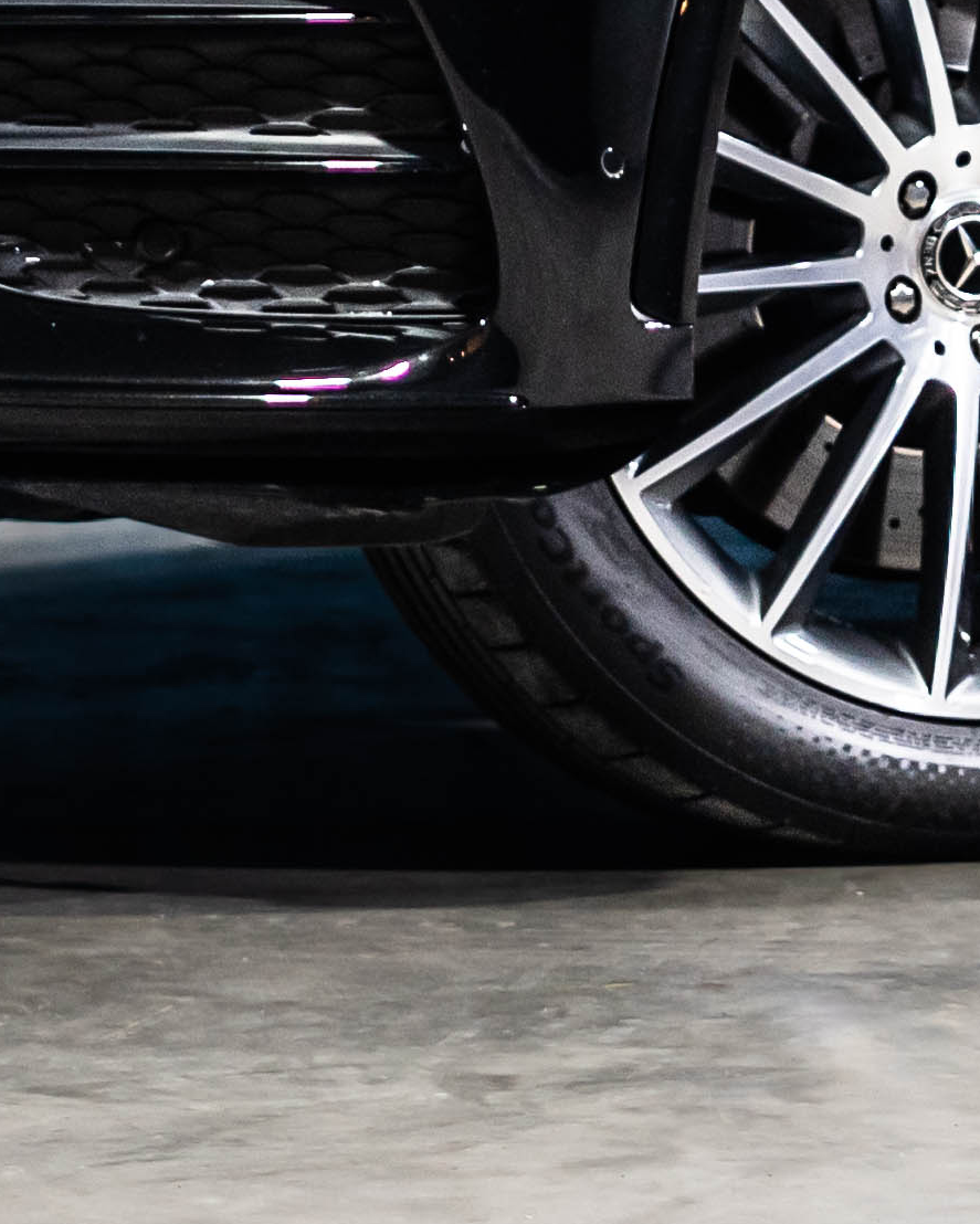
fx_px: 9205
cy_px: -677
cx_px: 738
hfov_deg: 6.1
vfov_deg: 7.5
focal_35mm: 254
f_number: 1.8
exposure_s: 1/160
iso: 800
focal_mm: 50
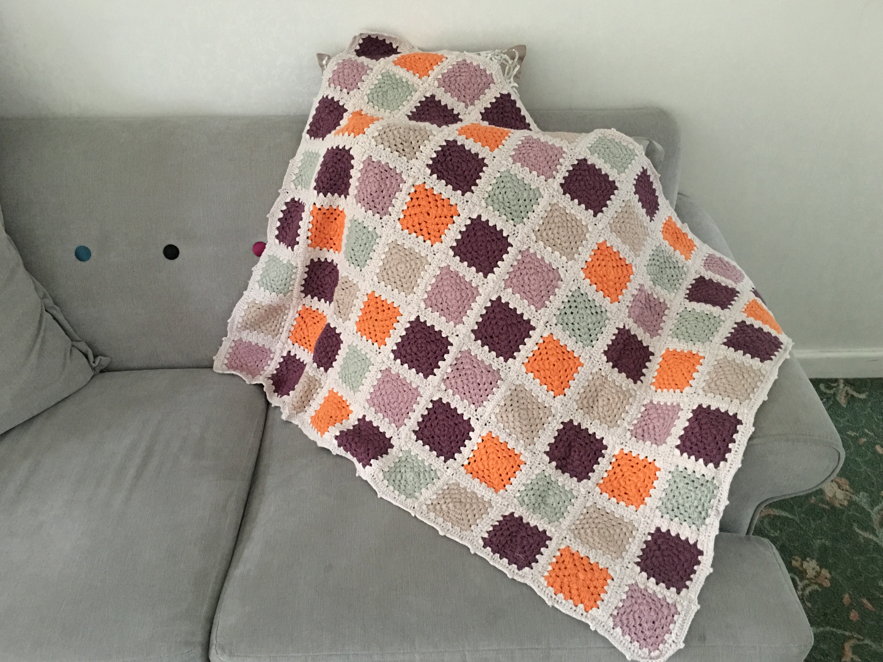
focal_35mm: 30
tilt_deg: -37.9
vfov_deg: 46.8
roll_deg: -1.0
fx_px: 765
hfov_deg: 60.0
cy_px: 334
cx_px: 447
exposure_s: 1/8
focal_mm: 4.15
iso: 160
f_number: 2.2
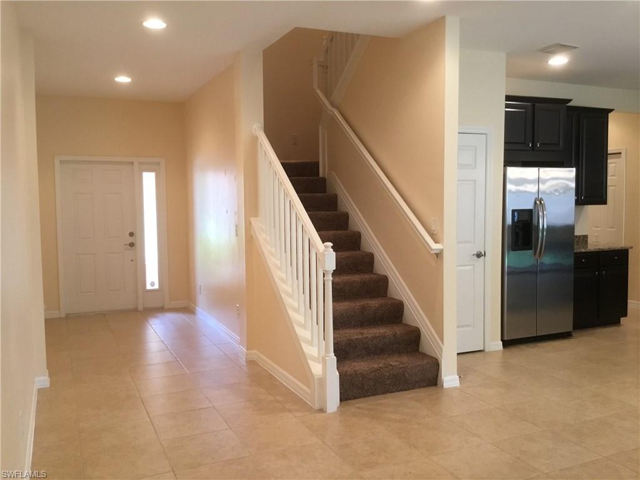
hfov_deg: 58.4
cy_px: 240
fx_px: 573
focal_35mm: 31
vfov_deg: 45.4
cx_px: 320
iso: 125
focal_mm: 3.3
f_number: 2.4
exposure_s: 1/30
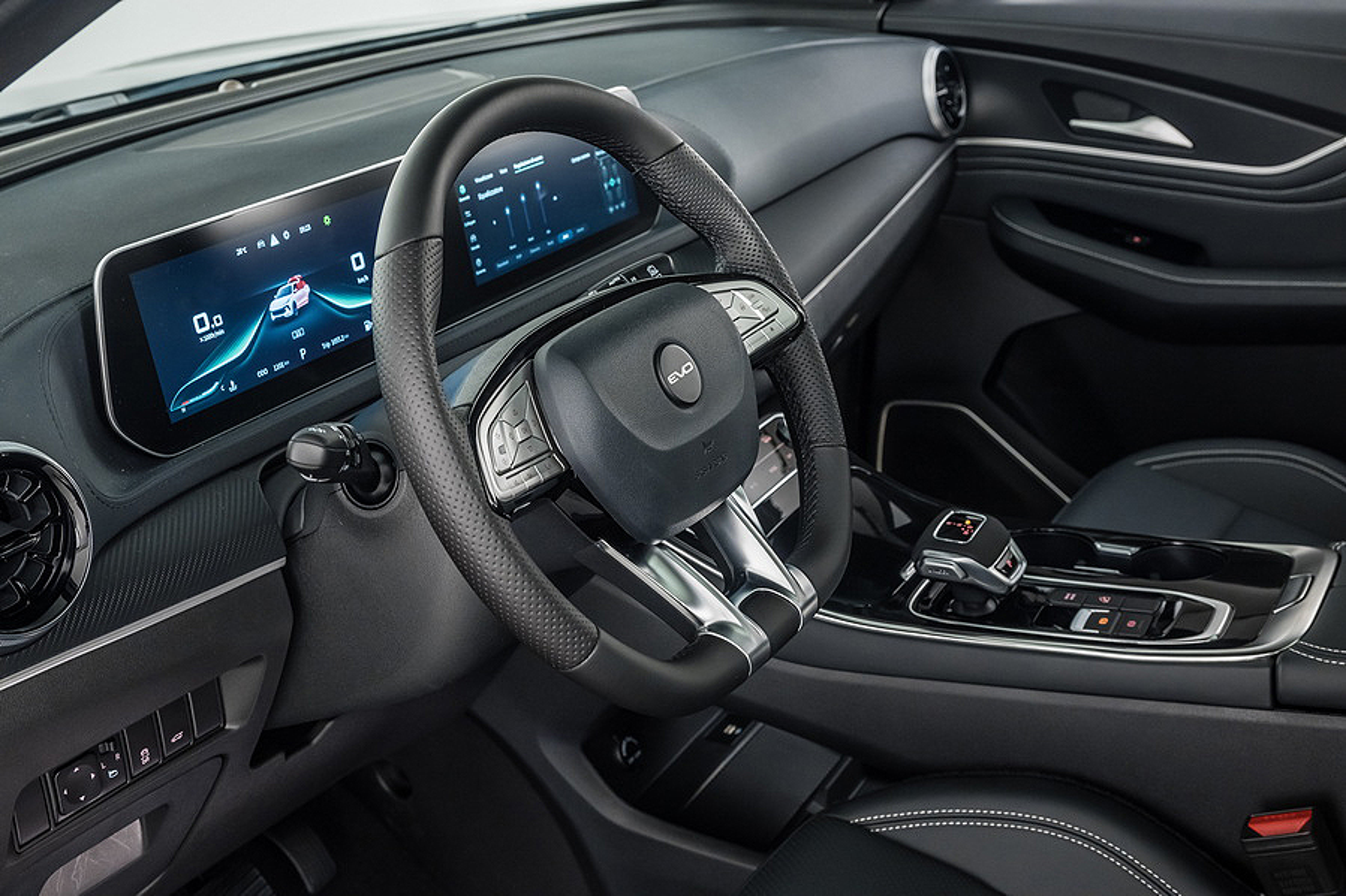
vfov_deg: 30.5
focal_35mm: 44
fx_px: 1645
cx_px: 673
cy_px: 448
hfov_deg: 44.5
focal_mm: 44
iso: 1000
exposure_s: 1/10
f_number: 8
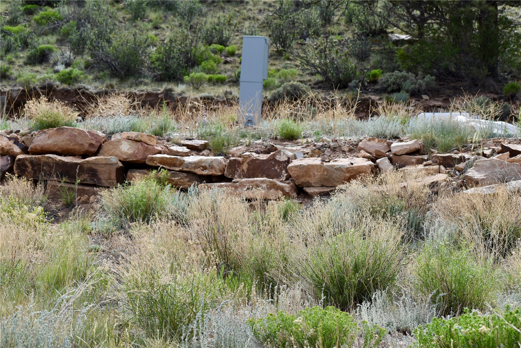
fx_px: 1519
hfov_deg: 19.5
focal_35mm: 105
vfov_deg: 13.0
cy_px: 174
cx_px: 260
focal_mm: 70
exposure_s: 1/320
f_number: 9
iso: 200
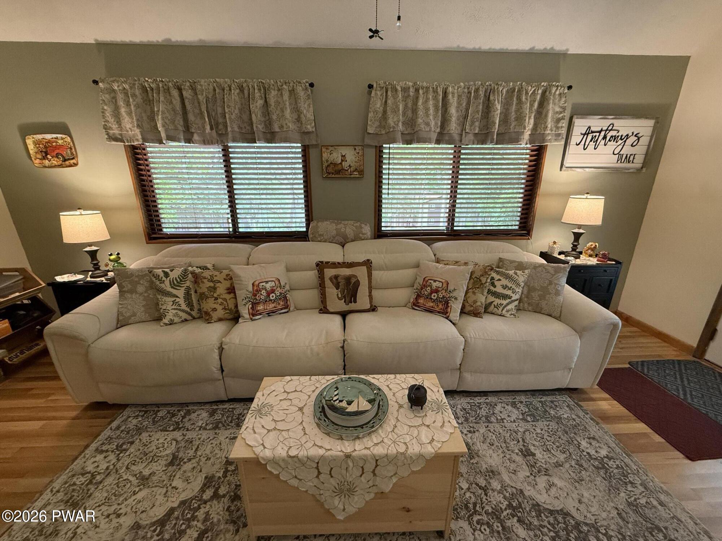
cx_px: 361
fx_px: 292
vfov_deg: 85.7
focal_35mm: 14
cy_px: 270
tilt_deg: -17.1
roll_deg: +0.1
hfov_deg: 102.1
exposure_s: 1/60
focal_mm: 2.22
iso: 320
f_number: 2.2
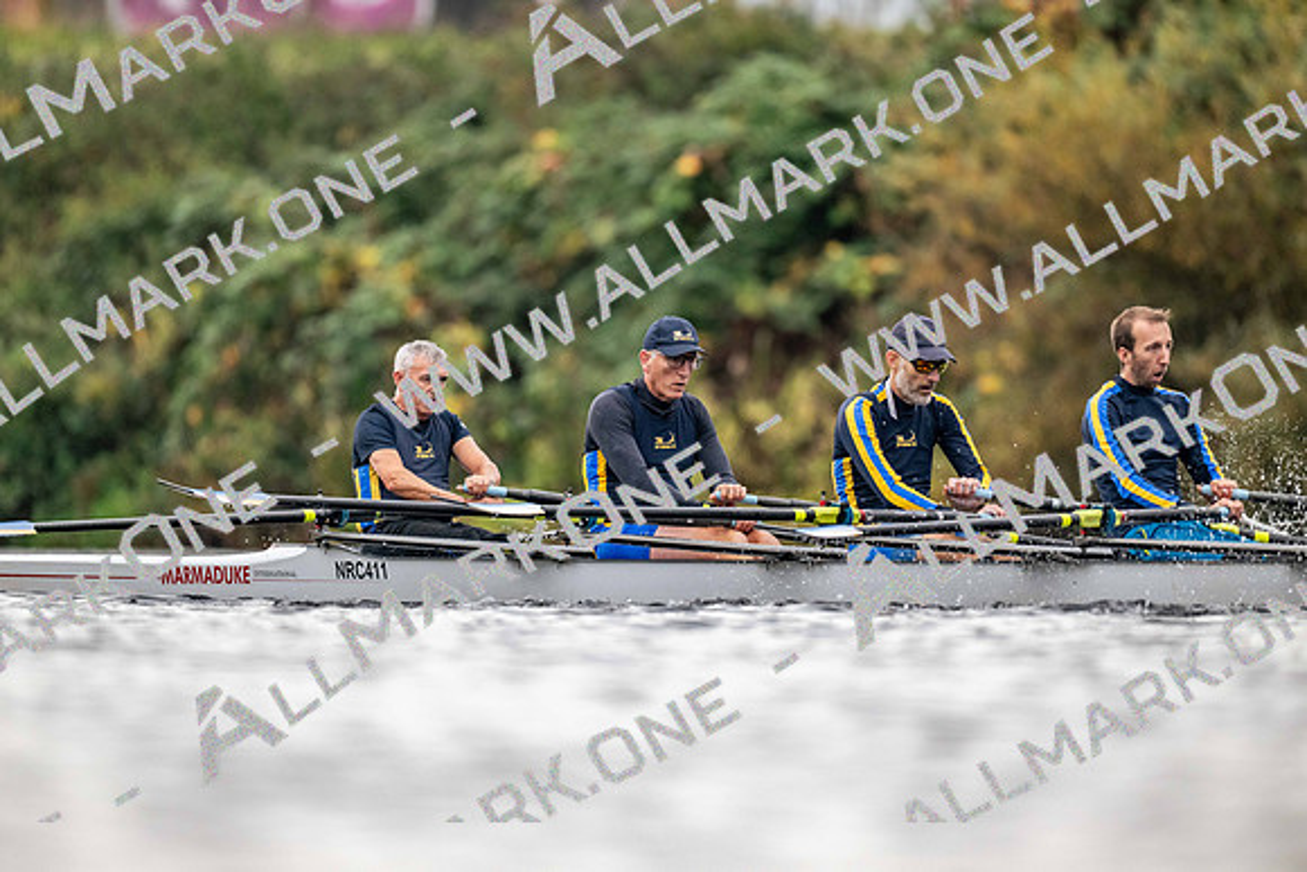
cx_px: 654
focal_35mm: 600
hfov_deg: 3.4
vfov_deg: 2.3
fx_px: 21787
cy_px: 436
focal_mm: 600
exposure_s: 1/2500
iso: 2200
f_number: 4
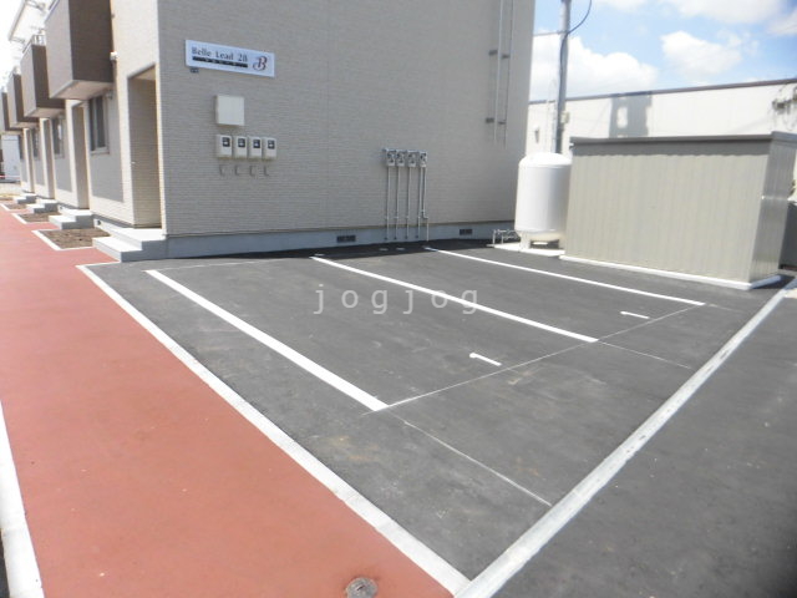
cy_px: 299
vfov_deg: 56.8
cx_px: 398
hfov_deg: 71.6
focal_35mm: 24
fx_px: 553
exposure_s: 1/1000
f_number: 3.1
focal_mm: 4.3
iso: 100
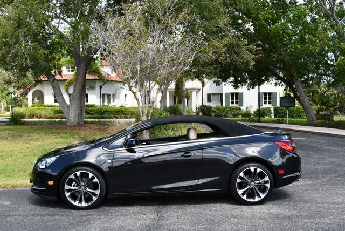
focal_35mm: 48
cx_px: 172
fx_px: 460
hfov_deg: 41.1
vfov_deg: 28.1
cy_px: 116
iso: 200
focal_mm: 24
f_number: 6.3
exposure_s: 1/250
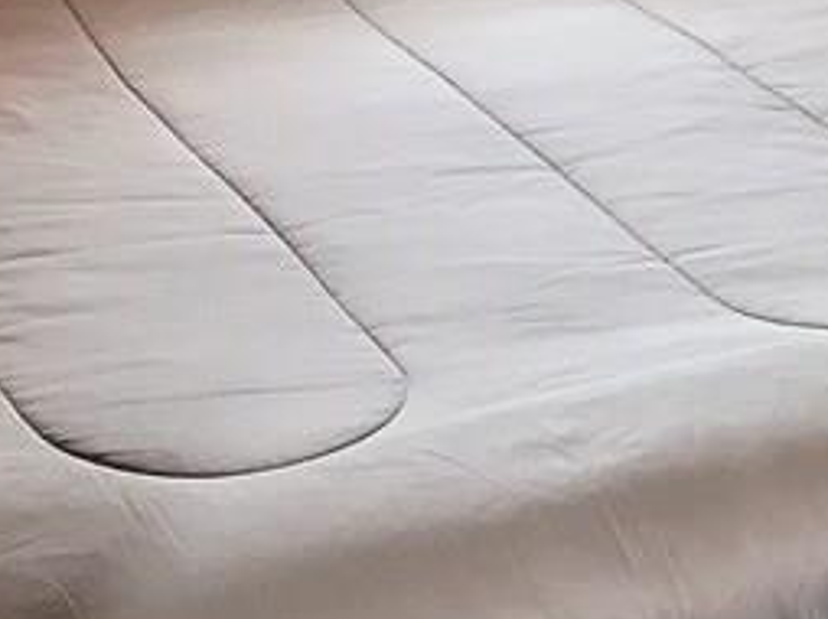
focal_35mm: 117
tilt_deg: -6.3
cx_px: 694
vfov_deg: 11.5
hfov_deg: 16.7
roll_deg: -1.9
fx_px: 2796
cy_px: -564
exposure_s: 1/30
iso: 125
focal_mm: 4.15
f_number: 2.2
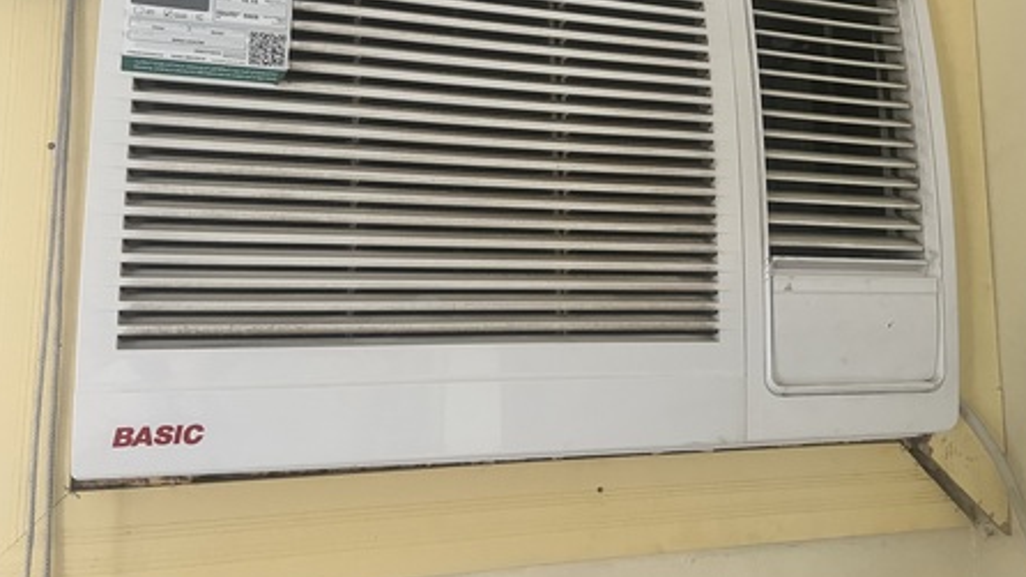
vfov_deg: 40.0
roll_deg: +0.5
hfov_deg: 66.1
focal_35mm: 29
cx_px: 519
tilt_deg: +7.2
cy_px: 231
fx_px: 789
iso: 500
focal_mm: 5.7
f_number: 1.5
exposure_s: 1/40
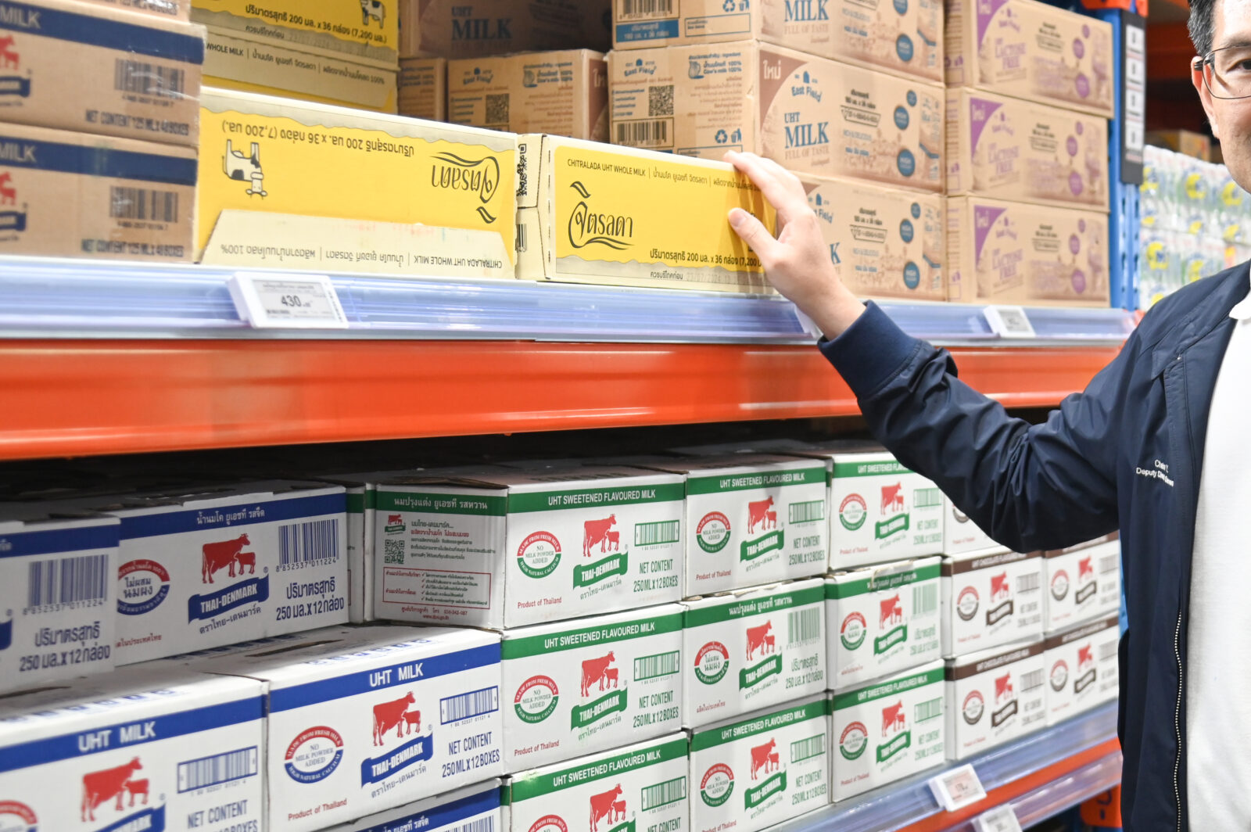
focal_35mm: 64
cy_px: 359
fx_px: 2222
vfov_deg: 21.2
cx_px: 970
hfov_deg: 30.8
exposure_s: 1/200
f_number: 4
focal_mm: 40
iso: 1400
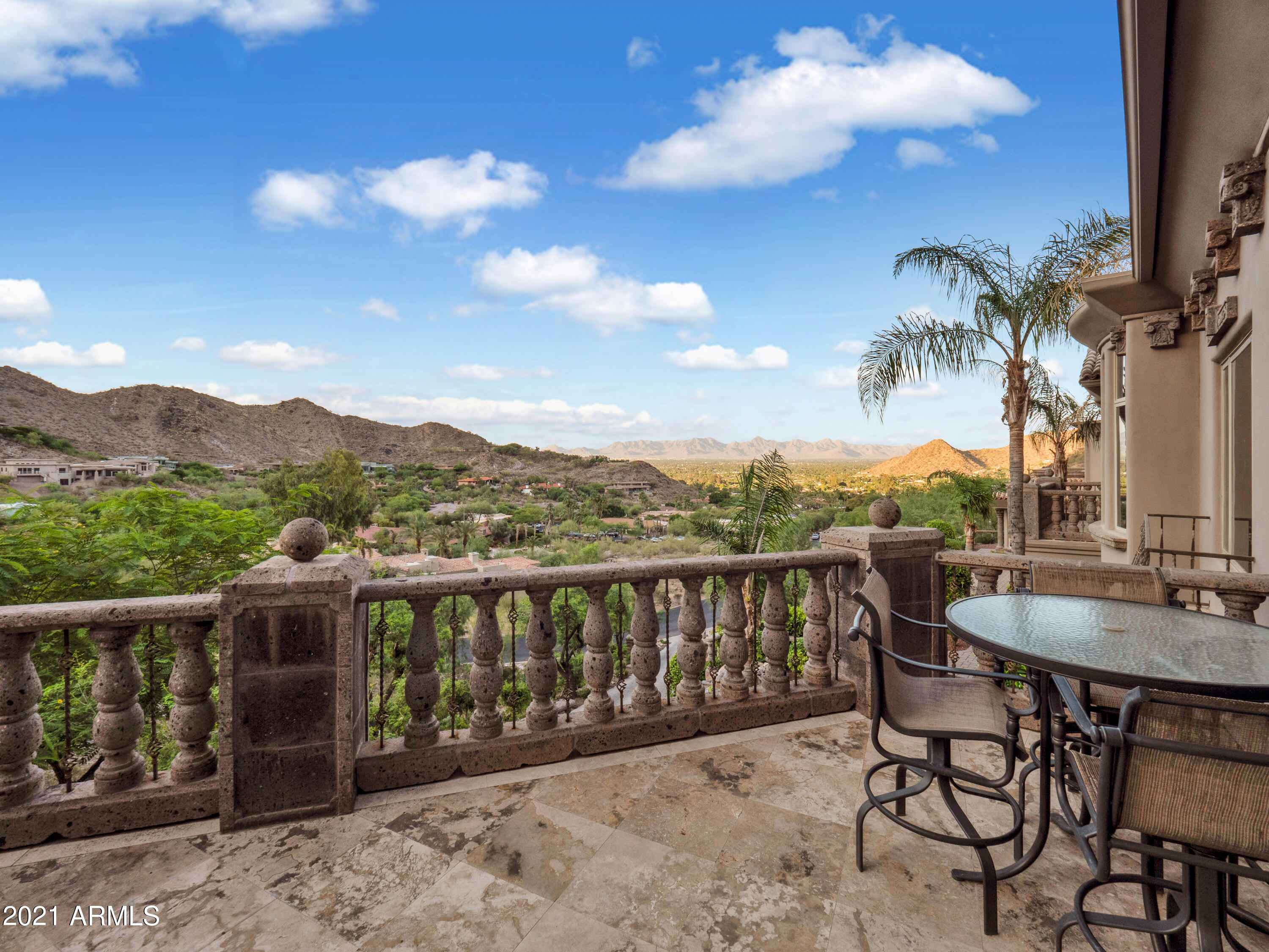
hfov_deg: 102.1
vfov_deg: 85.7
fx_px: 513
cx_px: 634
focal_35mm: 14
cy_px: 476
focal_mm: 7
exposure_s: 1/80
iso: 200
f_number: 9
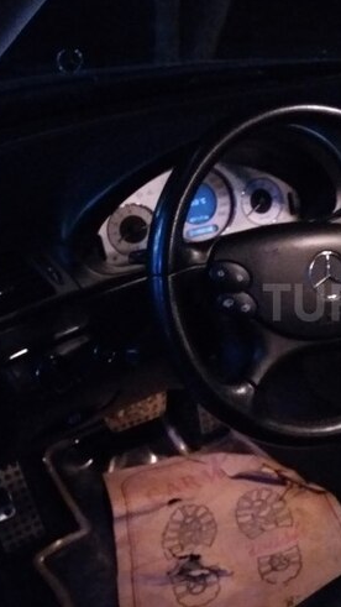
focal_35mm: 41
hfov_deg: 26.4
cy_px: 302
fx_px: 659
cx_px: 389
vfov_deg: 49.4
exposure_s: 1/10
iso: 1000
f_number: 1.9
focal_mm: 3.7
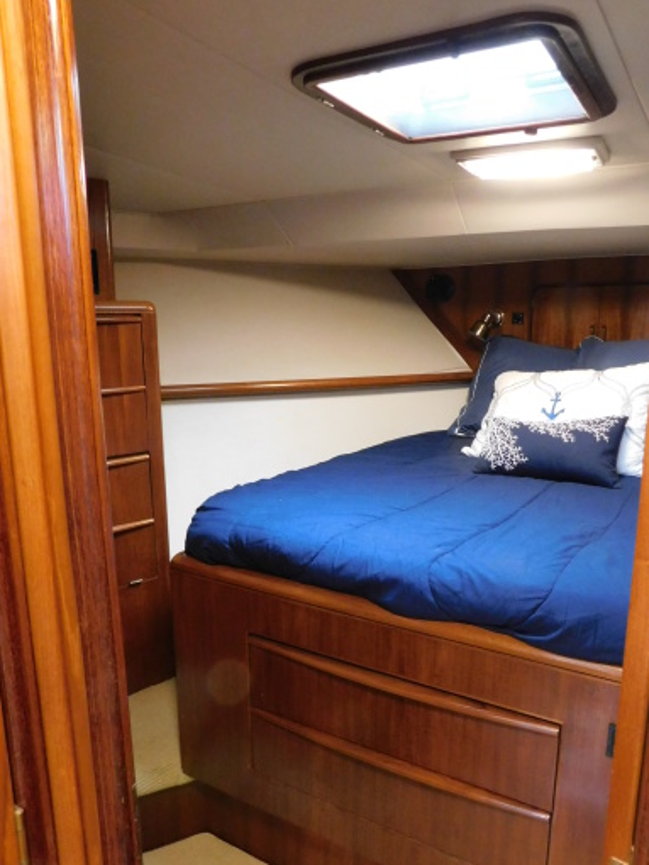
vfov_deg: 65.2
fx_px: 675
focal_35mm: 27
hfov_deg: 51.3
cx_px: 349
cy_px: 469
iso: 560
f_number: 3
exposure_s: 1/8
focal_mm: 4
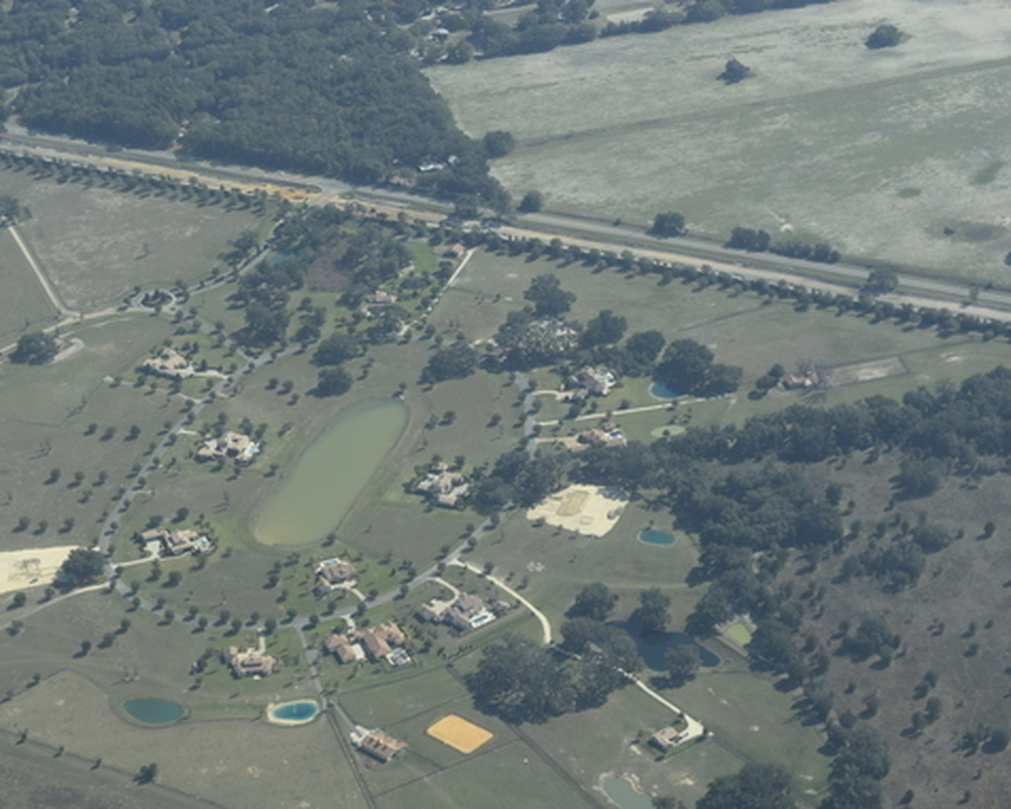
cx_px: 384
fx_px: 2921
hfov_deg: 19.6
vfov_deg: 15.8
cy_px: 416
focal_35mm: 98
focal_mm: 55
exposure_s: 1/320
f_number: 9
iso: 200
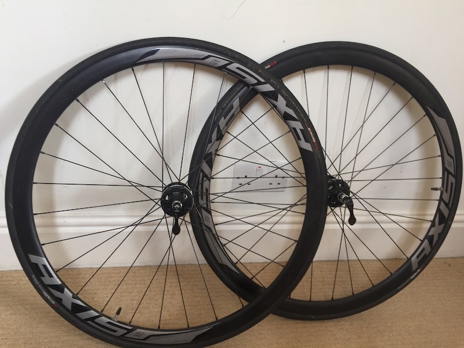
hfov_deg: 61.7
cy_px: 174
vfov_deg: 48.2
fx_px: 389
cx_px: 232
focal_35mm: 29
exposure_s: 1/50
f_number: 2.2
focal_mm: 4.15
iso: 32
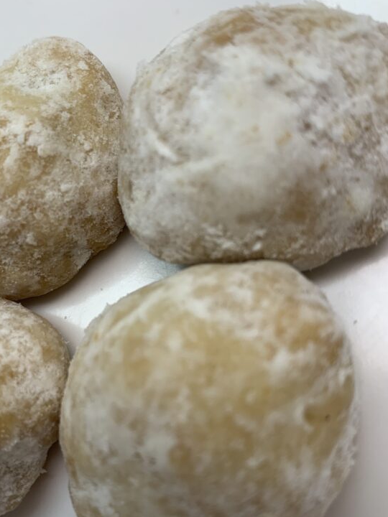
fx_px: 553
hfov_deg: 38.3
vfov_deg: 50.1
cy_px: 261
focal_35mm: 37
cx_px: 136
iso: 40
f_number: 1.8
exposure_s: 1/120
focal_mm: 4.25
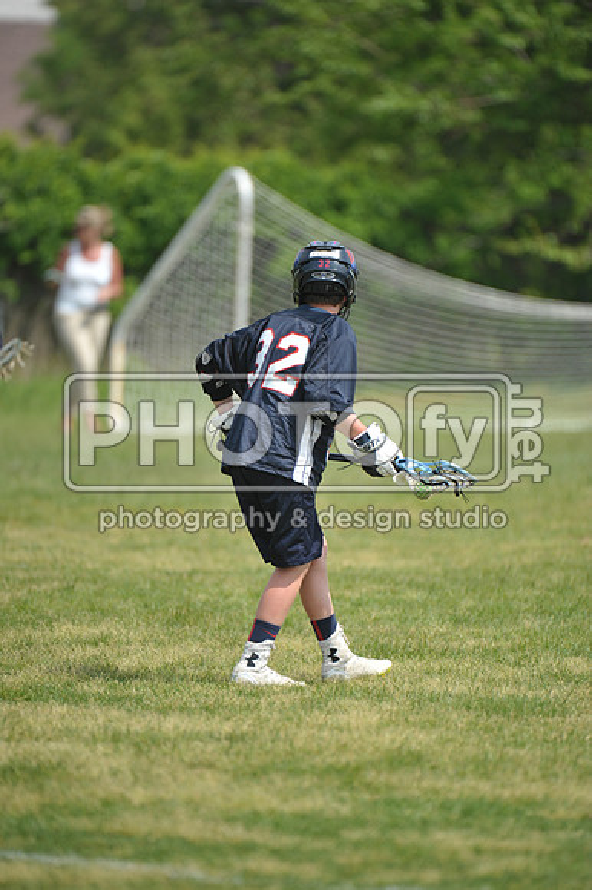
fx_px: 9878
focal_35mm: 400
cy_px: 445
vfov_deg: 5.2
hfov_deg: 3.4
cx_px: 296
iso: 640
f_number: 4
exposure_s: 1/3200
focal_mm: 400
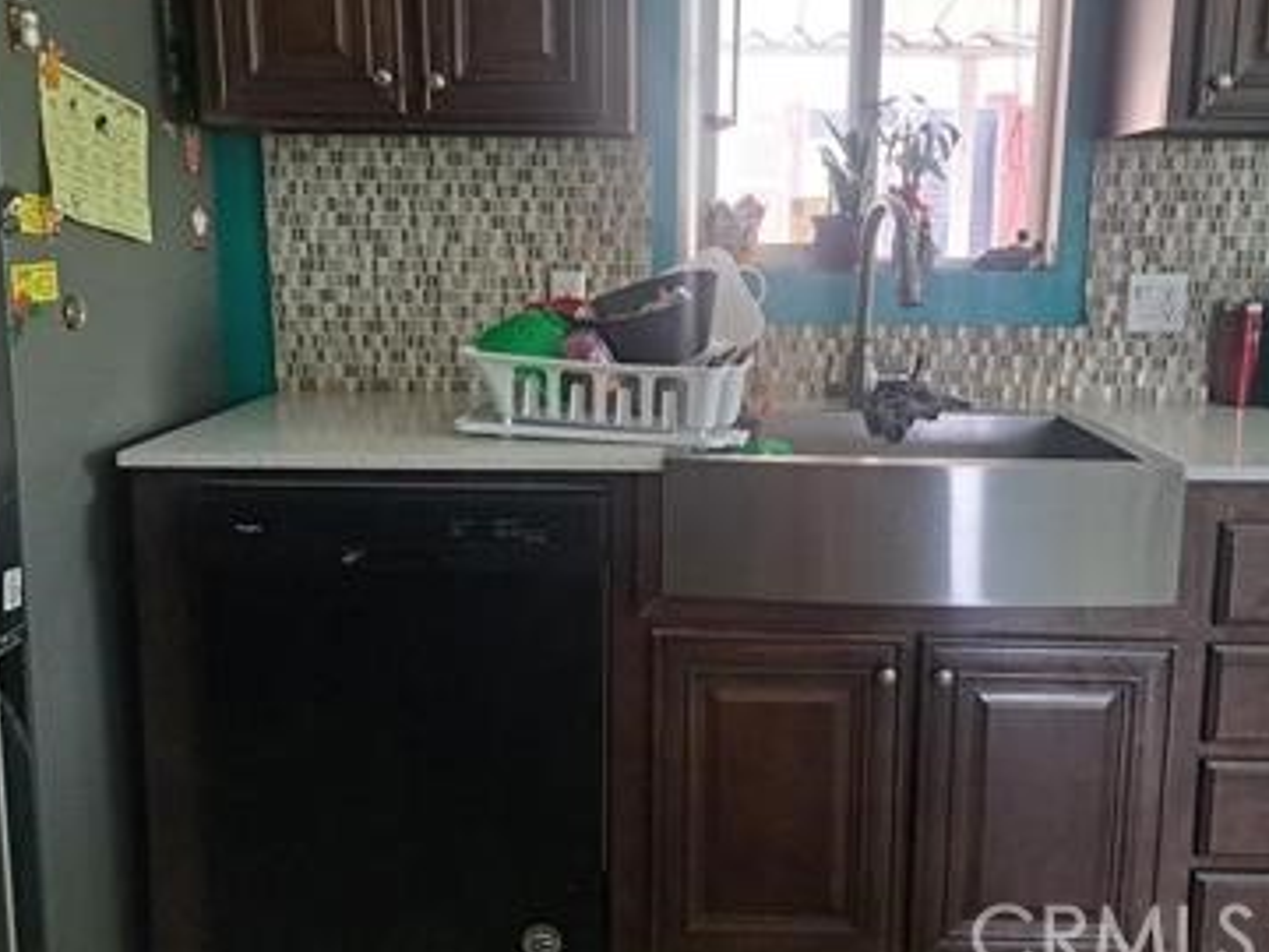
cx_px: 684
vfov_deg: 46.6
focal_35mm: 30
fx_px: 1100
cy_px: 393
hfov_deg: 59.9
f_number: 1.8
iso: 320
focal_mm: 5.23
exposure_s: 1/60
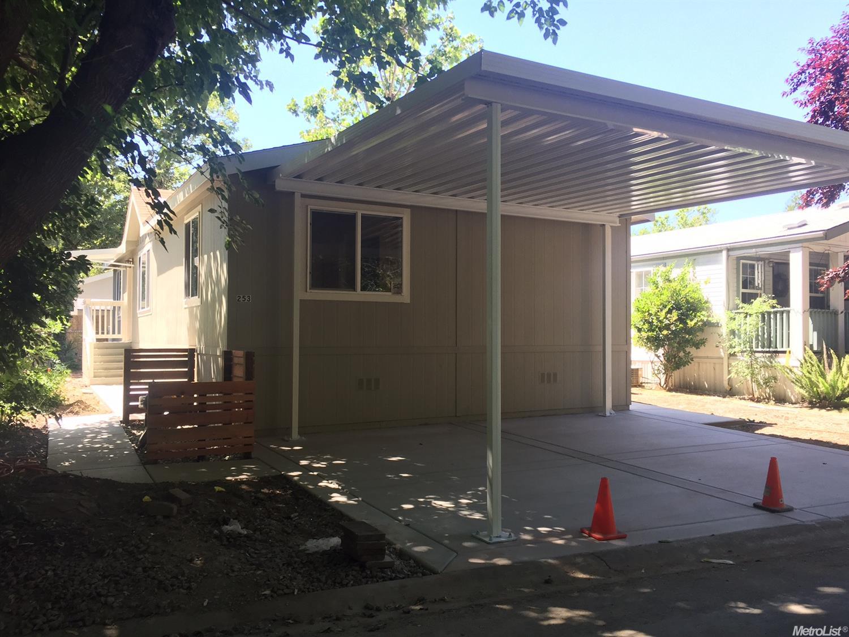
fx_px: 711
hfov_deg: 61.7
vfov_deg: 48.2
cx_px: 424
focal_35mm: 29
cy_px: 318
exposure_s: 1/155
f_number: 2.2
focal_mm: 4.15
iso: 32
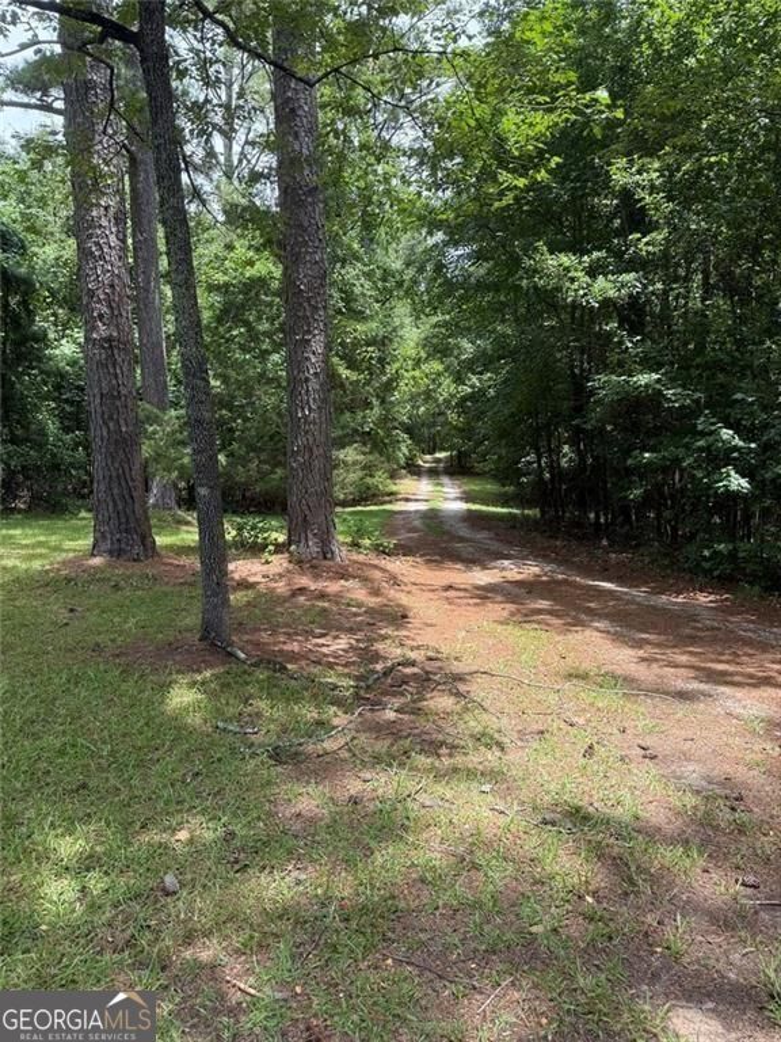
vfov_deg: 71.6
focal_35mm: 24
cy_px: 521
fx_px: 722
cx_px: 390
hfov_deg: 56.8
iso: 80
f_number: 1.78
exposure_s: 1/920
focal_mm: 6.76
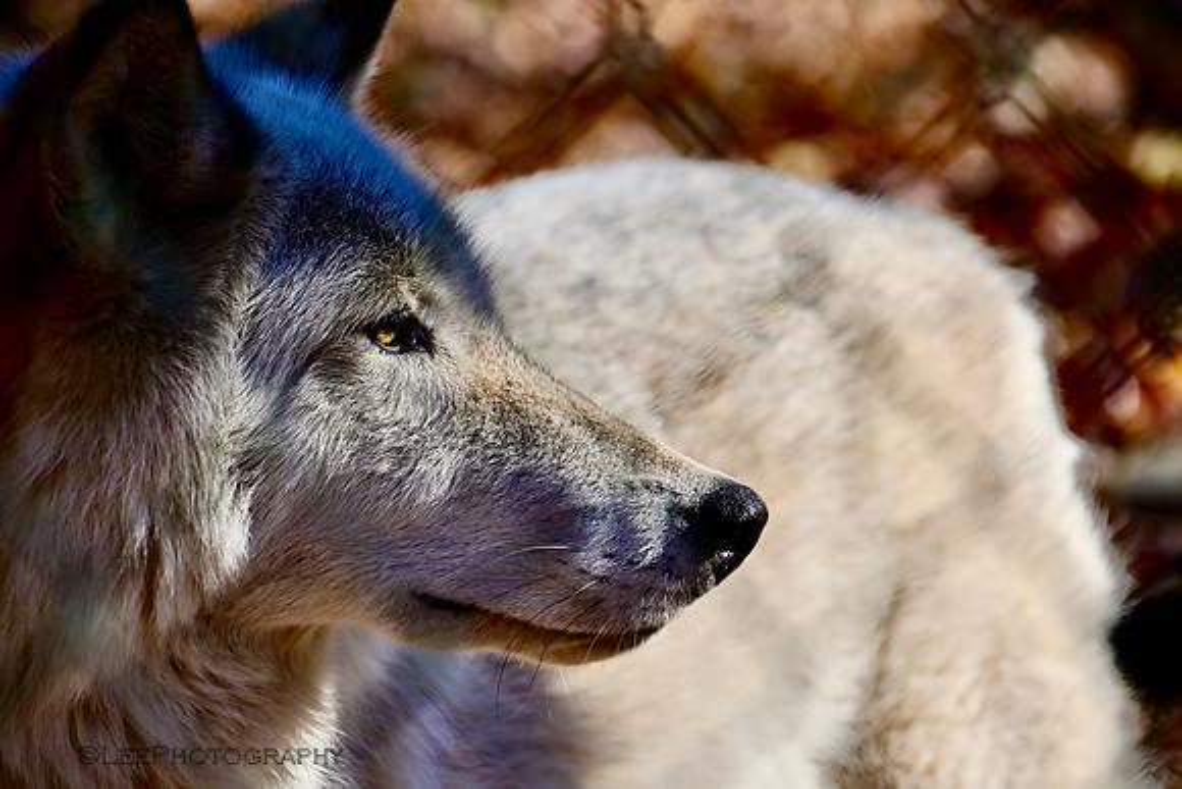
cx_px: 591
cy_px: 394
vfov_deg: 3.8
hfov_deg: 5.7
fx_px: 11822
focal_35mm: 360
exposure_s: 1/2000
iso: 560
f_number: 6.3
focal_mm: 240
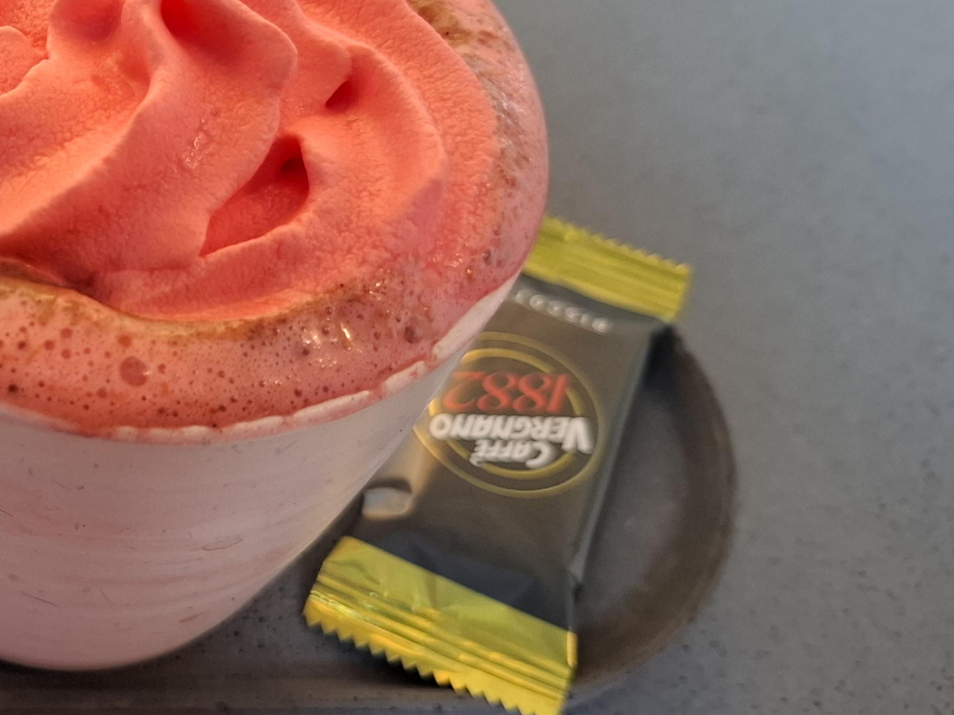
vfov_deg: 28.4
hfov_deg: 33.6
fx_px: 1405
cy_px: 262
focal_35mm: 51
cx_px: -45
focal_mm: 5.54
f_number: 1.8
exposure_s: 1/50
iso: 250
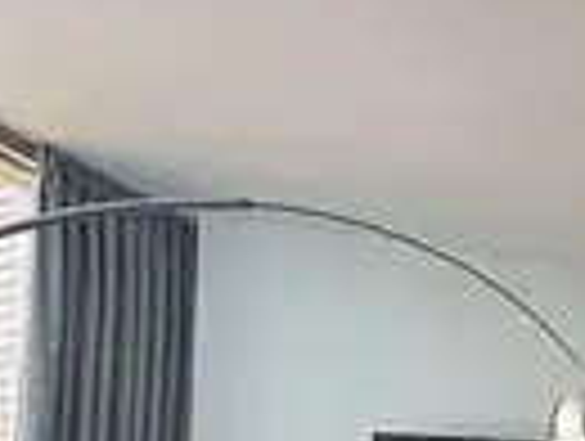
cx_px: 752
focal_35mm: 43
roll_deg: -0.2
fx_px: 728
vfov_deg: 30.4
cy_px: 477
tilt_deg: +1.9
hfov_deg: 33.0
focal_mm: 2.22
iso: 100
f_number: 2.2
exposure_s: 1/120
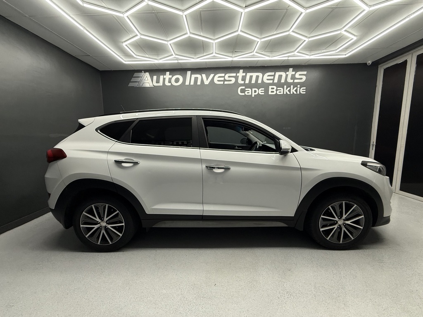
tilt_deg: -6.3
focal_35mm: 14
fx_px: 171
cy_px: 158
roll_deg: +1.3
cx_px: 212
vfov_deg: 85.7
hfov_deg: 102.1
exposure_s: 1/100
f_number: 2.2
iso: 160
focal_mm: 2.22
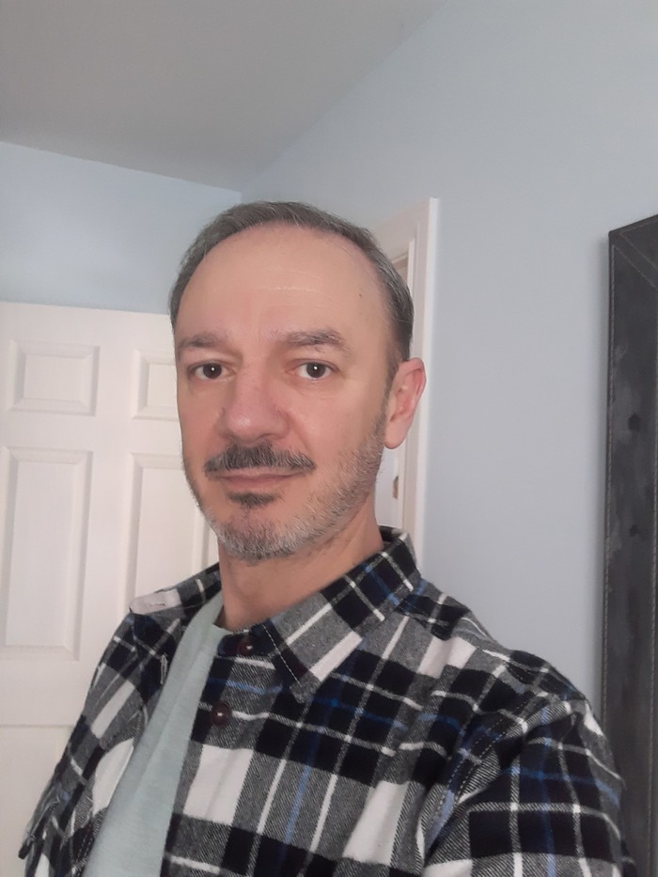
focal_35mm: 32
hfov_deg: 44.2
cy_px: 438
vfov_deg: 56.8
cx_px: 329
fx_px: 811
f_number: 2
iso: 250
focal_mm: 2.66
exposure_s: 1/17
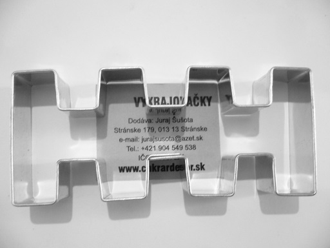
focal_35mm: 35
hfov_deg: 52.6
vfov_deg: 40.7
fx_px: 334
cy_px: 124
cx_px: 165
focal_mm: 5.8
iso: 200
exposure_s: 1/2.5
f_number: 2.8
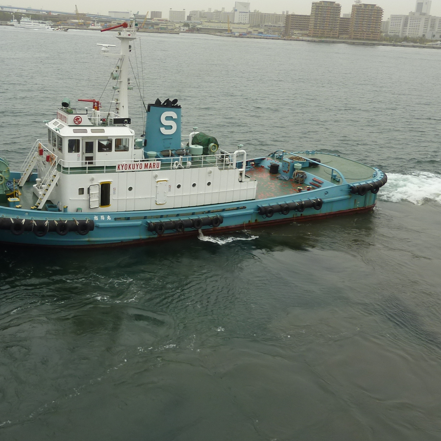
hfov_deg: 44.5
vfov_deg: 44.8
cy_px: 185
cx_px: 161
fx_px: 533
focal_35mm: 37
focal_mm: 4.1
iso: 80
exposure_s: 1/40
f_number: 3.3
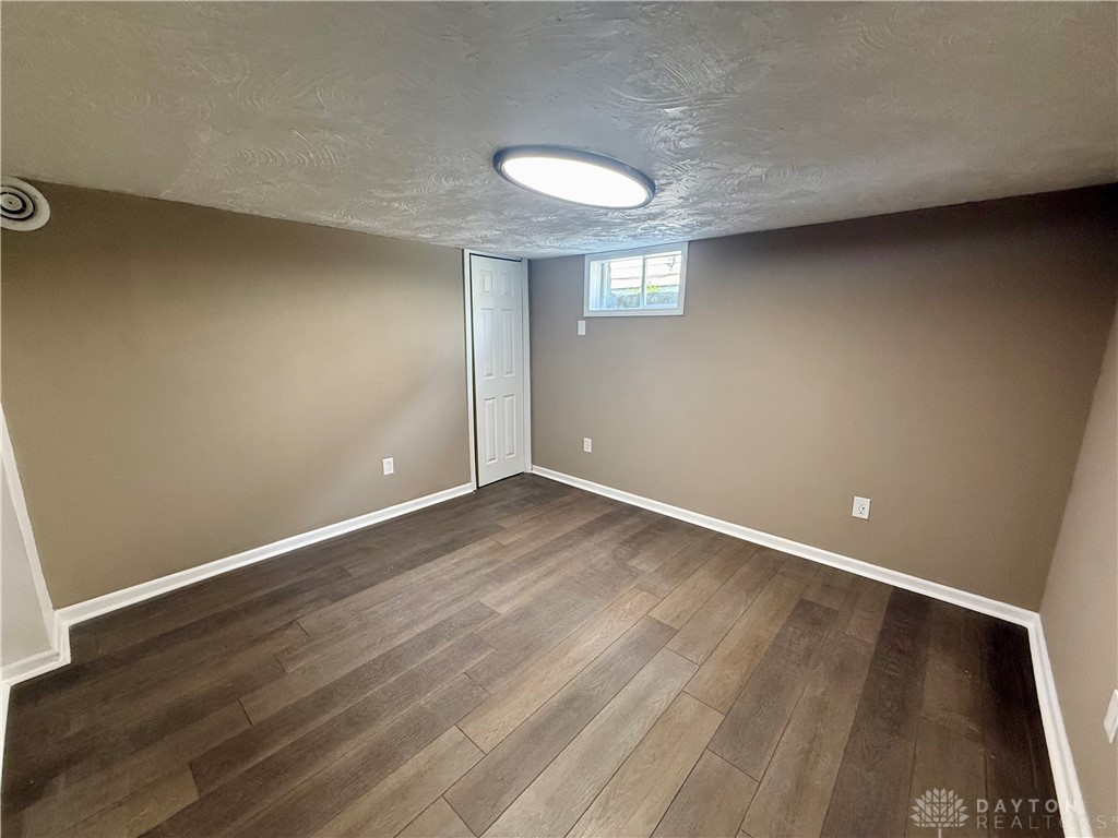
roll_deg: -0.6
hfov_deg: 102.1
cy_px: 419
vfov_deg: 85.7
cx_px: 559
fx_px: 452
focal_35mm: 14
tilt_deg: -10.9
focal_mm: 2.22
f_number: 2.2
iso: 500
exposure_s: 1/120
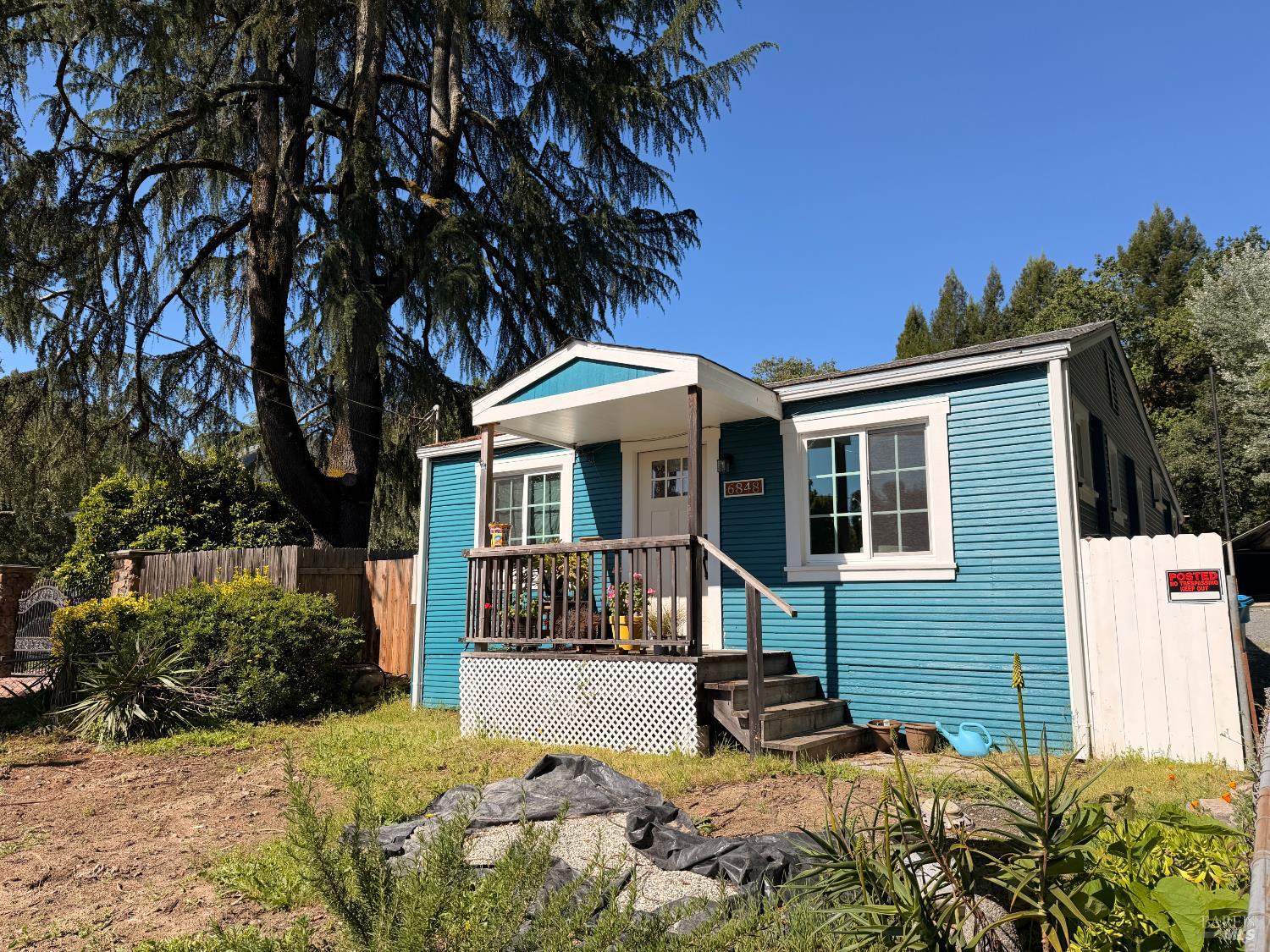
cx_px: 635
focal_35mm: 24
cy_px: 476
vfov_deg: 56.8
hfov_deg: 71.6
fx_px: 881
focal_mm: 6.76
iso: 80
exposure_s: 1/4975
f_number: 1.78
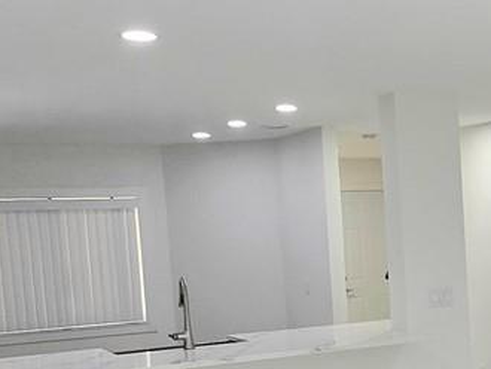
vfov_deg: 22.8
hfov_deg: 26.8
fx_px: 894
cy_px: 321
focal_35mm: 63
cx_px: 607
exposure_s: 1/60.2
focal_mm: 2.2
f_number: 2.2
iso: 100
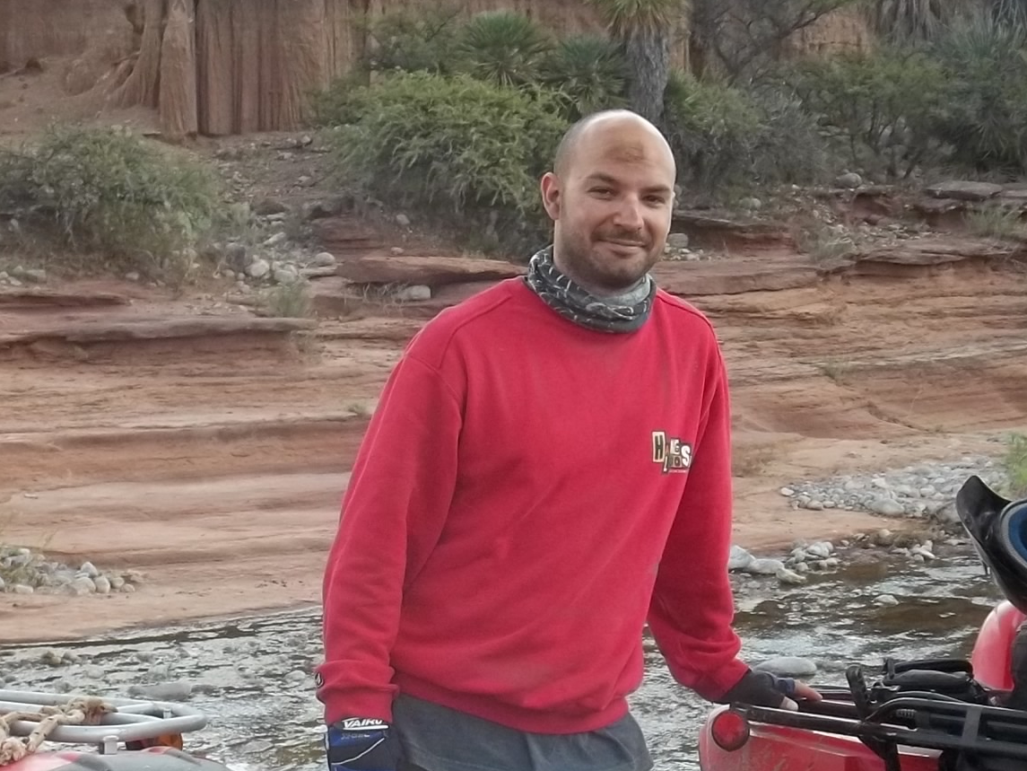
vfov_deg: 17.7
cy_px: 556
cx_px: 427
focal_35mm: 83
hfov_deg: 23.5
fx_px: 2463
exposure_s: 1/250
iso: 64
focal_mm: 5.9
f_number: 3.3
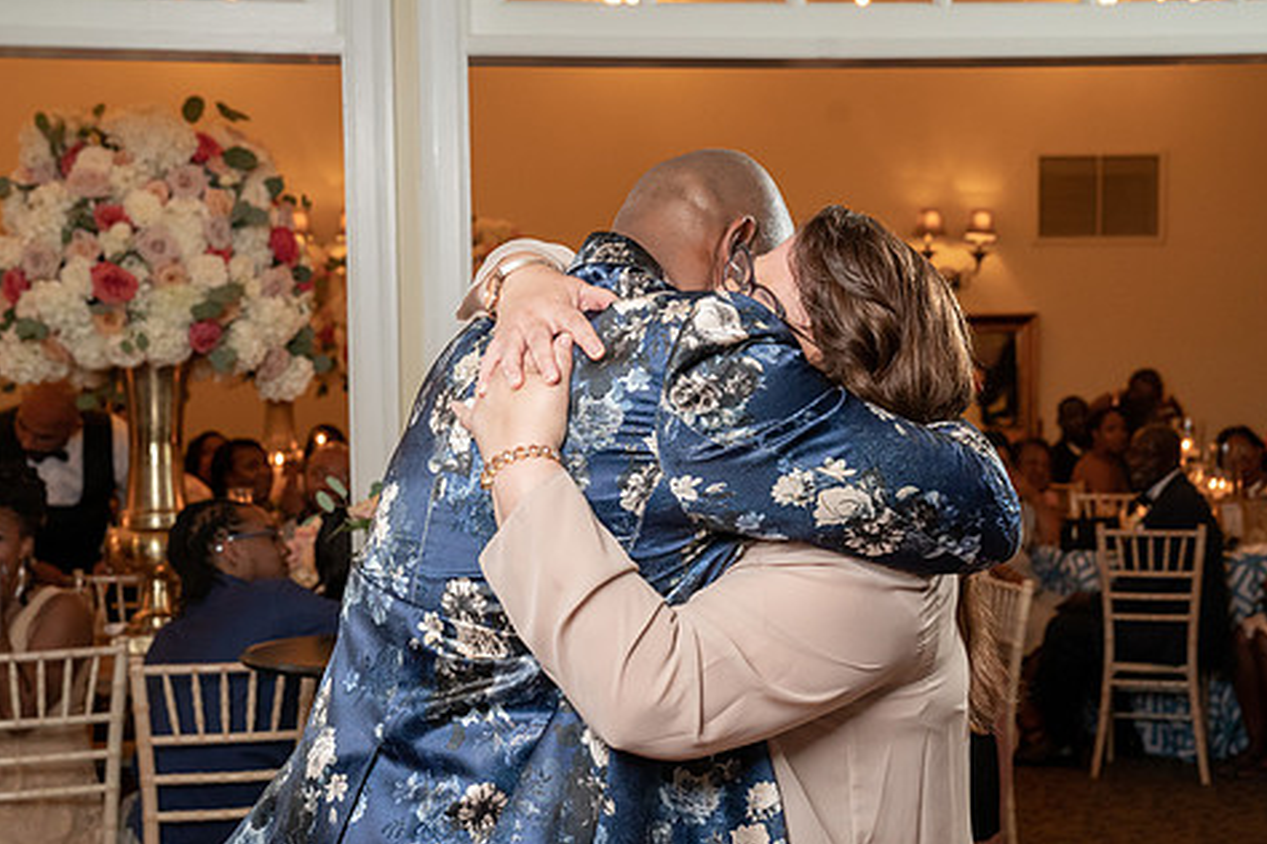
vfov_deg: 20.6
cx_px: 639
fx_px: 2323
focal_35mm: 66
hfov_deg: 30.5
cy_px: 472
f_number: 5.6
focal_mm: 52
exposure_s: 1/200
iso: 4000
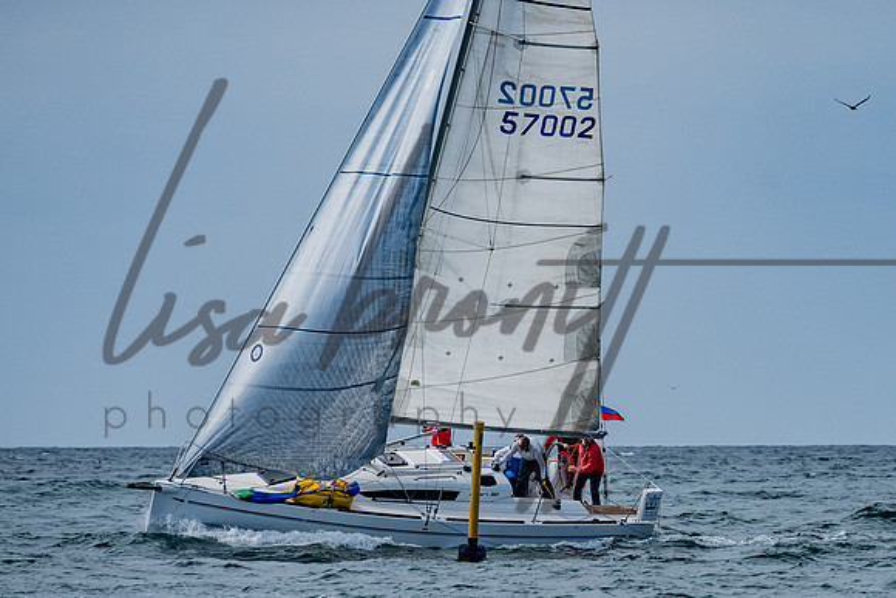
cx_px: 641
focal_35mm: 417
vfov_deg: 3.3
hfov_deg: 4.9
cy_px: 323
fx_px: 10385
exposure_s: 1/3200
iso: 200
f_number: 6.3
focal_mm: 200
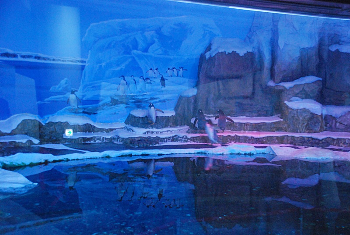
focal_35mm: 52
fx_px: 511
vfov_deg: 25.8
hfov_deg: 37.8
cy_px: 118
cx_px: 175
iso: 1600
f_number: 4.5
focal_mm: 35
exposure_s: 1/13
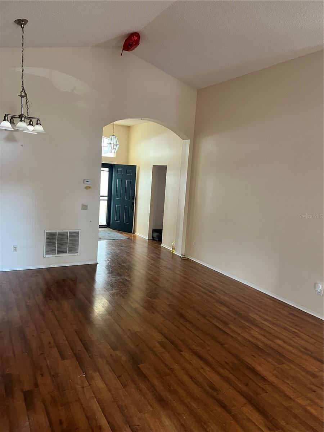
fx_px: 324
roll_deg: -3.5
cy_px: 216
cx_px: 162
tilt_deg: -6.9
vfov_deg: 67.3
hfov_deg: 53.1
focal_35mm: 26
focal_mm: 5.7
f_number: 1.5
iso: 320
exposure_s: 1/60
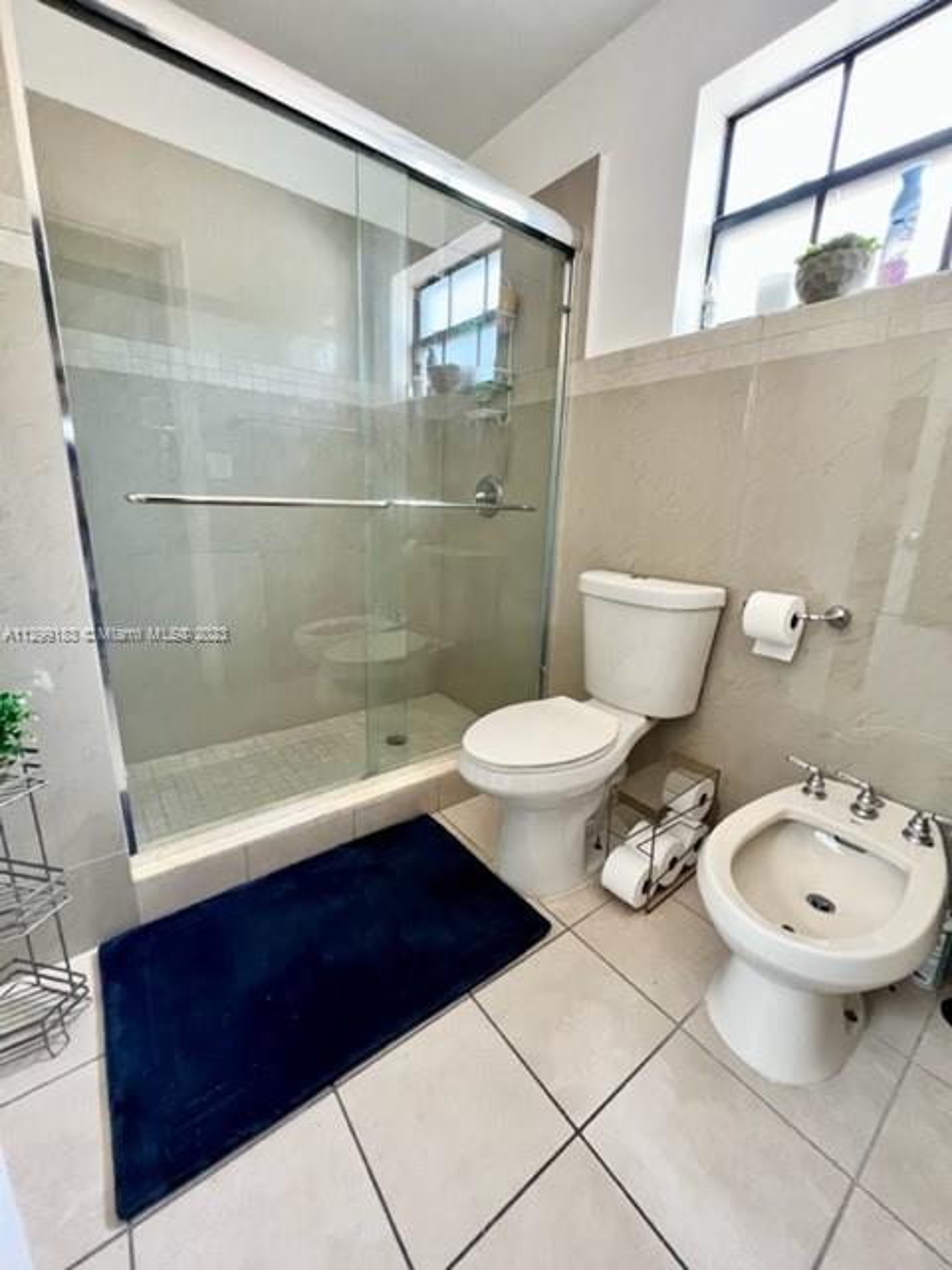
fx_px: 477
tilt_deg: -14.6
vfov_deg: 106.2
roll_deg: -2.5
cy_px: 635
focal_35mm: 13
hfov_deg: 89.9
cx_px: 476
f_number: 1.8
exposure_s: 1/60
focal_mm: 1.57
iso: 500
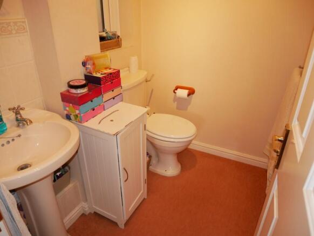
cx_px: 157
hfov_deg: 71.6
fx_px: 218
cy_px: 118
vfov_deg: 56.9
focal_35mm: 24
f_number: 3.5
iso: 500
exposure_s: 1/50
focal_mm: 12
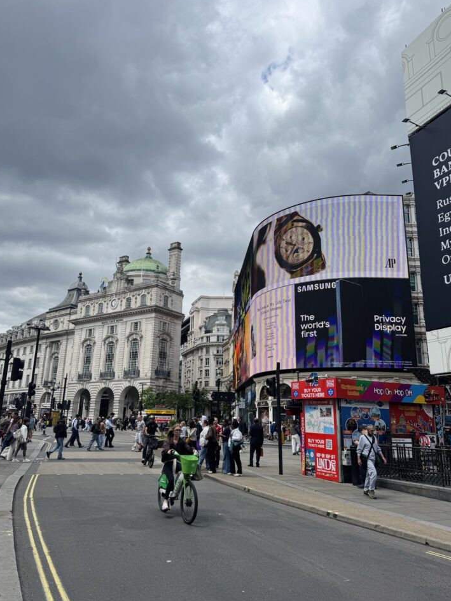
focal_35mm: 26
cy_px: 307
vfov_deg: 67.3
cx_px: 216
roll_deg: -2.0
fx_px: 452
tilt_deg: +16.4
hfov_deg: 53.1
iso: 80
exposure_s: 1/5814
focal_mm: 6.76
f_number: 1.78
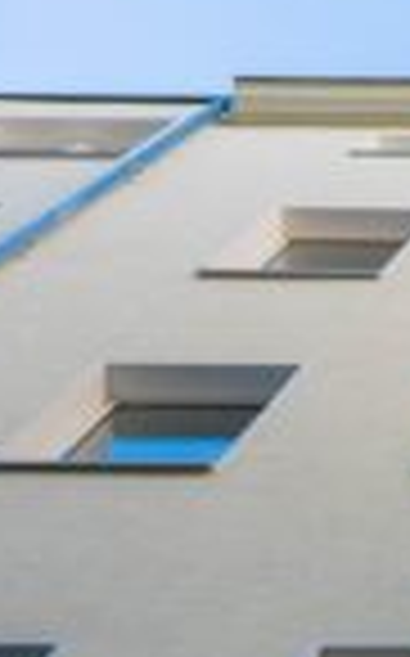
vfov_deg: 14.5
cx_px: 1063
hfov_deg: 8.3
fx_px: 2544
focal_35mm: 142
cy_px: 662
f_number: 4.5
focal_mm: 35
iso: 500
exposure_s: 1/500
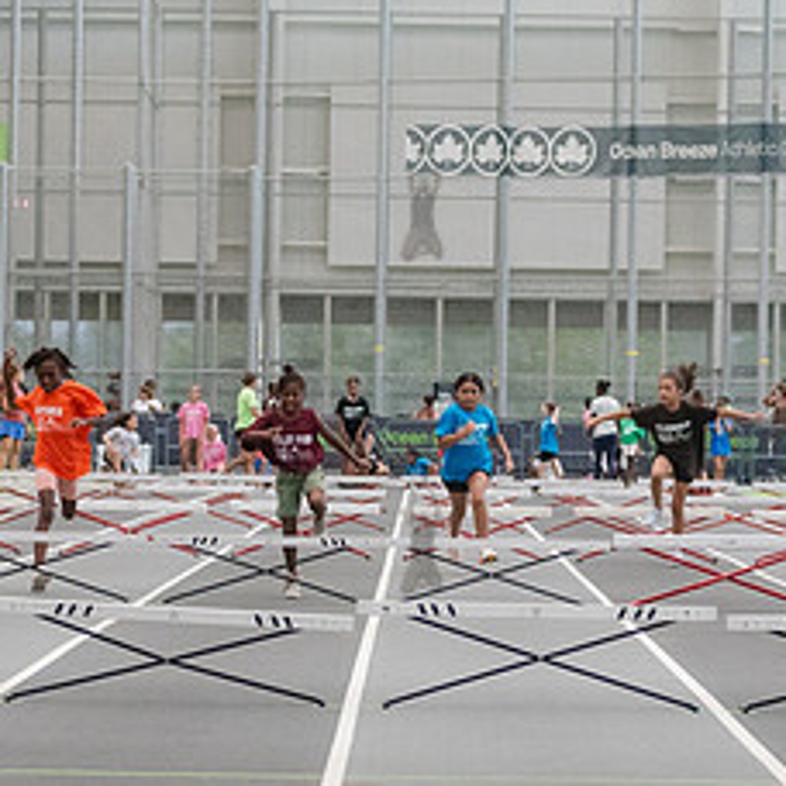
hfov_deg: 10.1
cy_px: 533
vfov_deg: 10.1
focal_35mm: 173
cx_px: 421
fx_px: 4444
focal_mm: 80
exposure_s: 1/1600
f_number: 4
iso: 6400
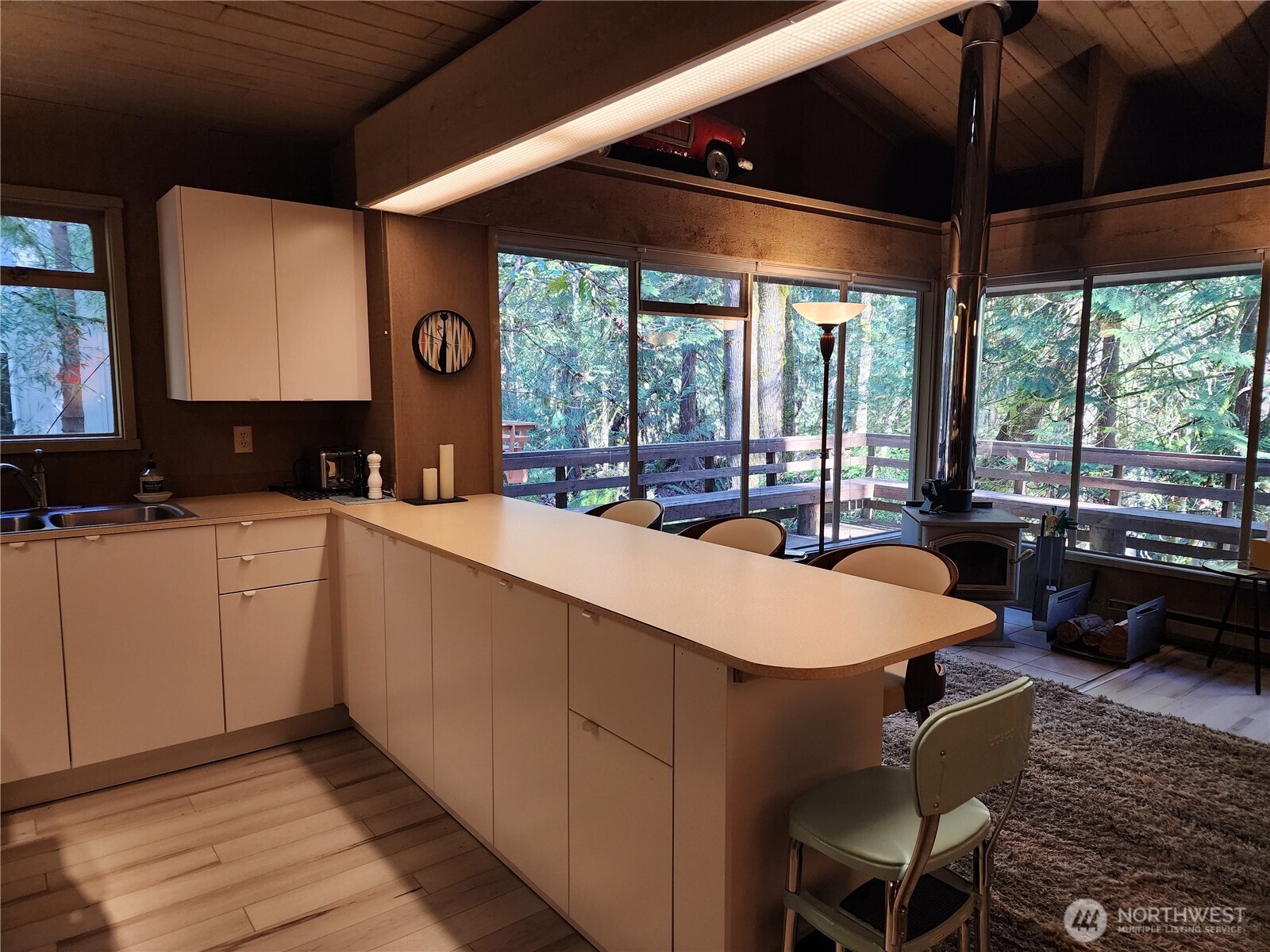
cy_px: 476
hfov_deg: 73.9
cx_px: 635
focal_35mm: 23
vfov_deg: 58.9
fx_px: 844
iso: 400
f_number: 1.8
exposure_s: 1/120
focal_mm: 6.4
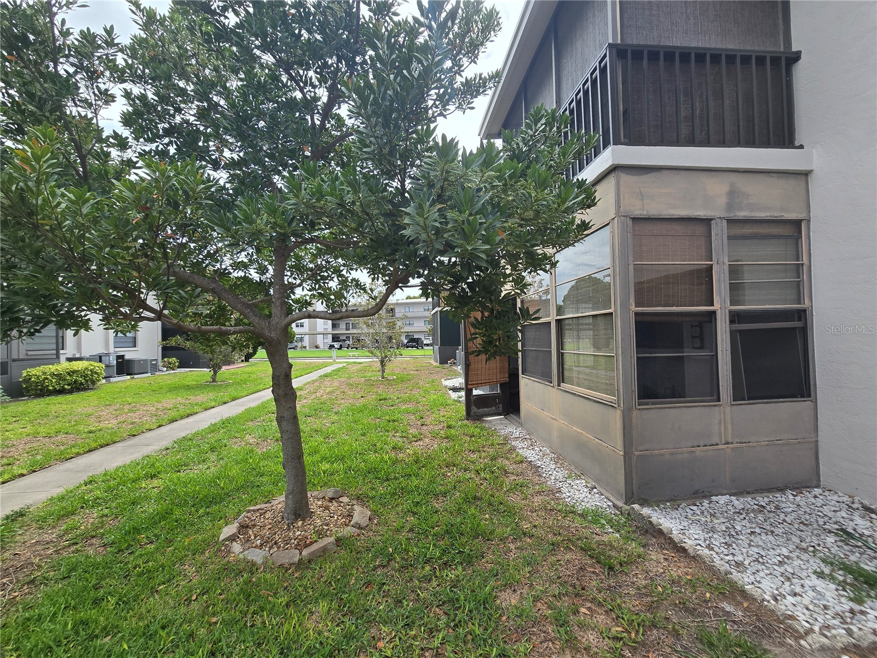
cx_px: 438
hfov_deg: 106.2
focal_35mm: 13
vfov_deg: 89.9
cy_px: 329
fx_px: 329
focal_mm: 2.2
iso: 50
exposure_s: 1/1293
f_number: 2.2
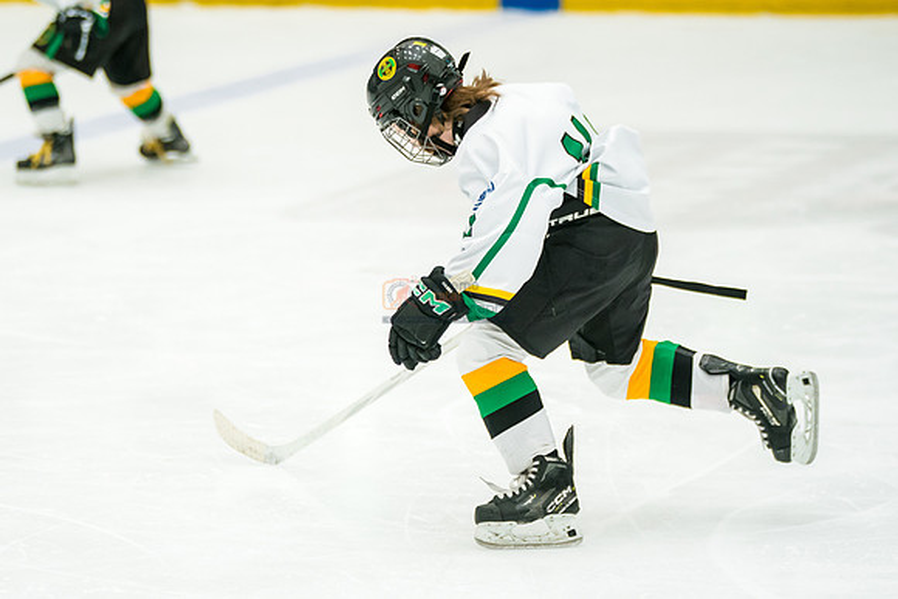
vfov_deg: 5.7
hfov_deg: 8.5
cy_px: 303
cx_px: 321
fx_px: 6006
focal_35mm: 241
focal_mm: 176
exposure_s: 1/1600
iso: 3200
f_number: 3.2
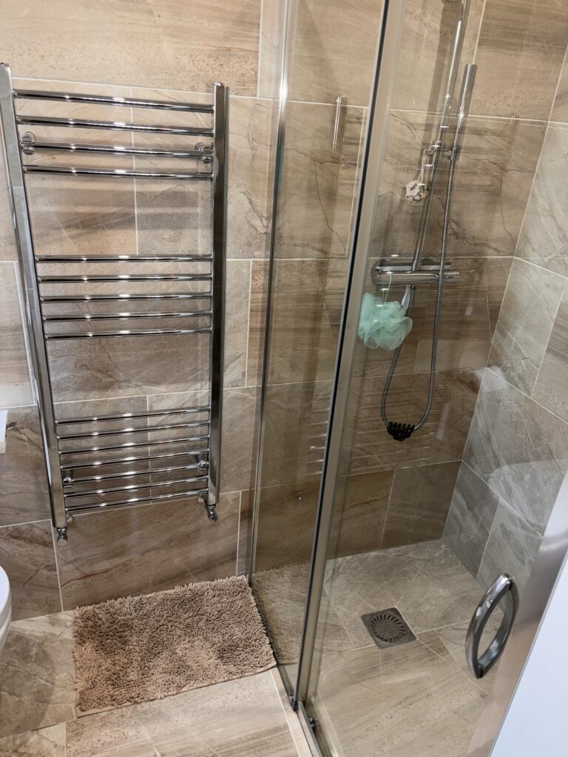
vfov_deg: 67.3
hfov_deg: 53.1
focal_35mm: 26
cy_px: 378
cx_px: 284
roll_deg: -6.2
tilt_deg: -26.3
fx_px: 569
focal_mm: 5.96
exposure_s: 1/25
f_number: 1.6
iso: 64
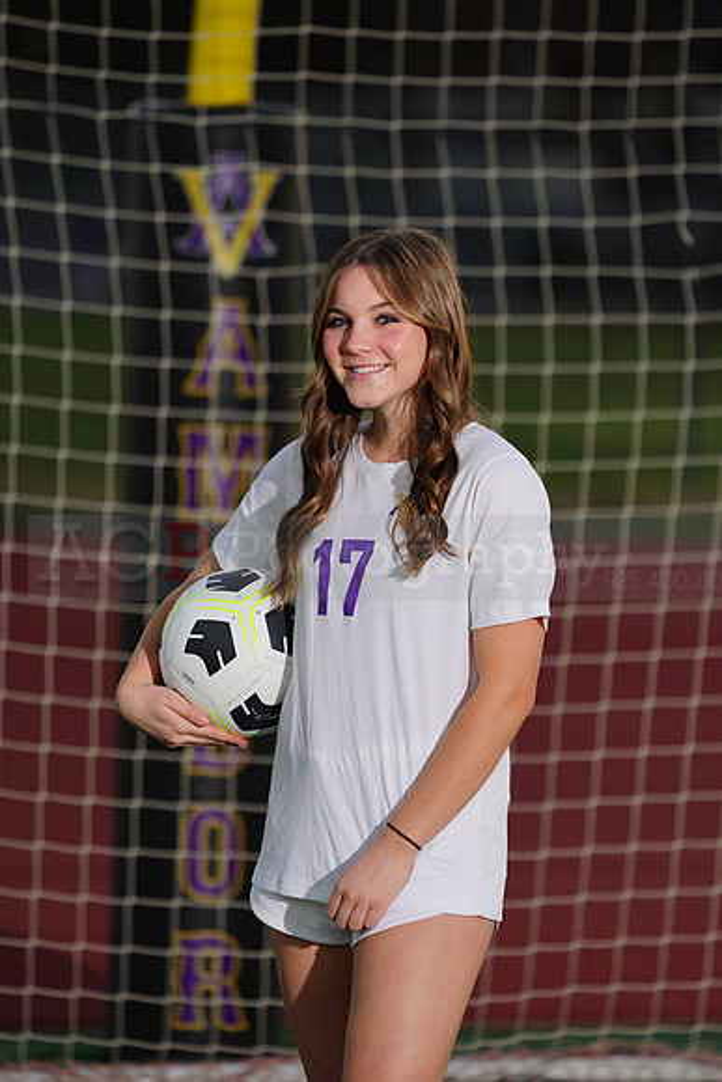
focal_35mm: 330
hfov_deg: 4.2
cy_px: 541
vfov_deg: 6.2
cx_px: 361
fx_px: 9921
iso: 320
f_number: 5.6
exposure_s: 1/200
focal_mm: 330
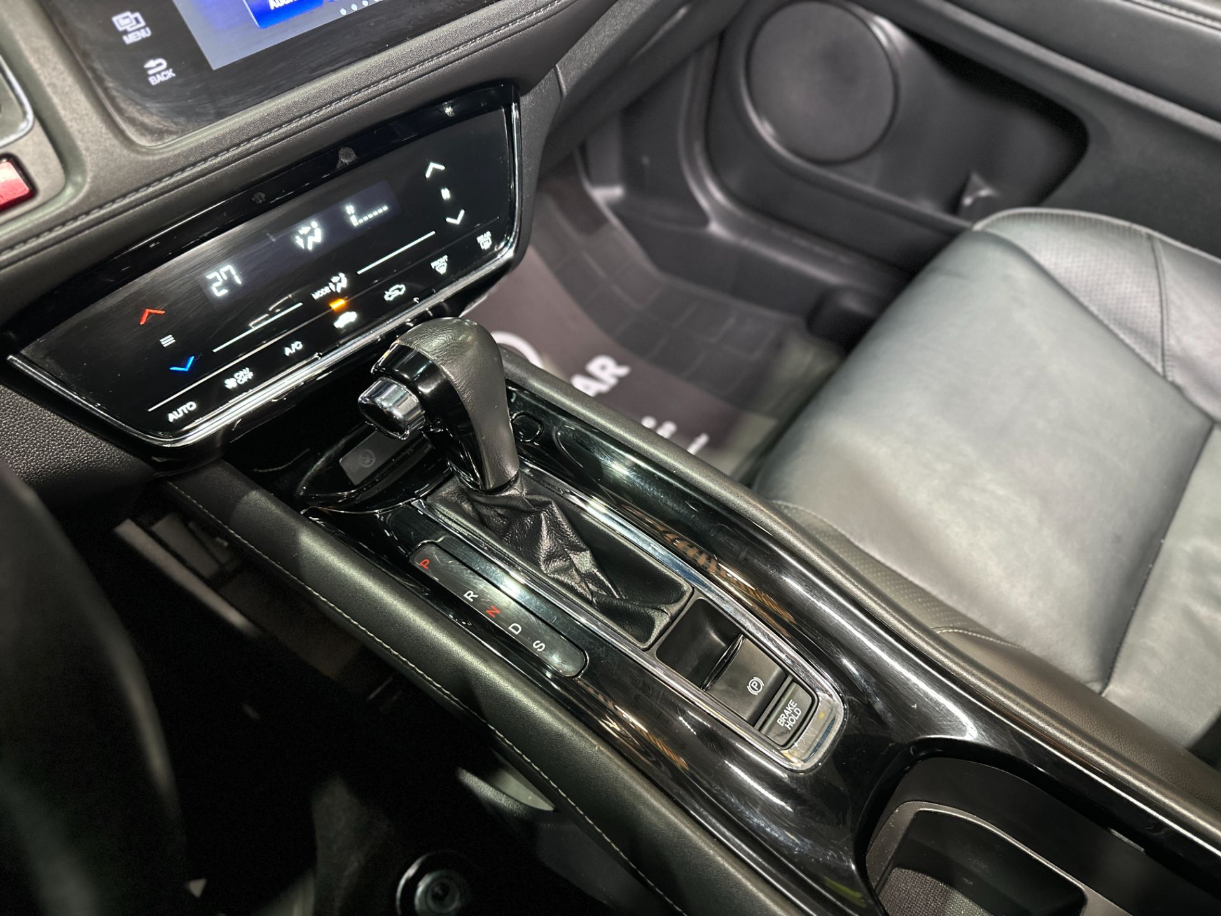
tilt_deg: -51.2
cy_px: 458
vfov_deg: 56.8
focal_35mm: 24
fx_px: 847
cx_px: 610
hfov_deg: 71.6
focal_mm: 6.86
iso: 800
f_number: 1.78
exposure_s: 1/30
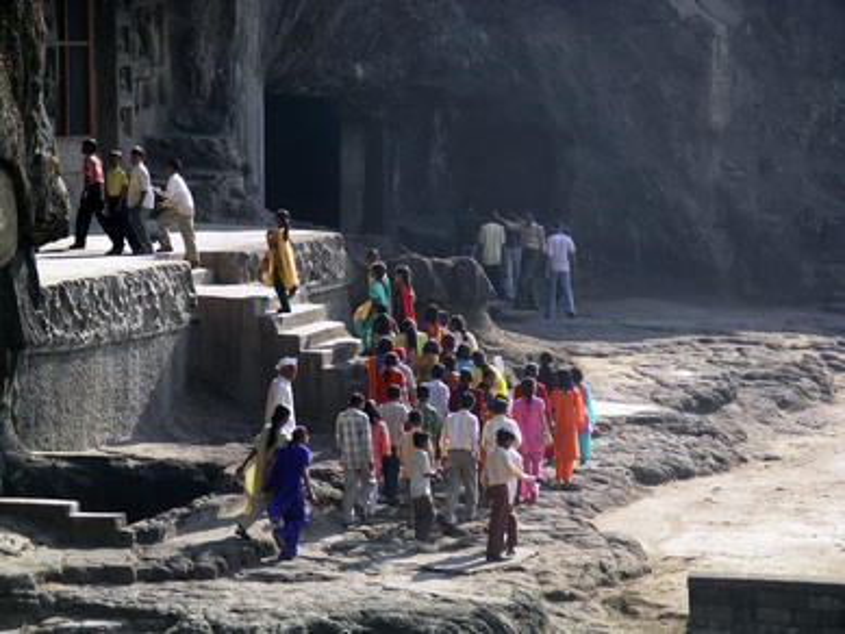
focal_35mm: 187
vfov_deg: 7.9
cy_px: 317
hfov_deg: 10.6
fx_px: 4566
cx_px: 422
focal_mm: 39
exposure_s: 1/247
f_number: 4.6
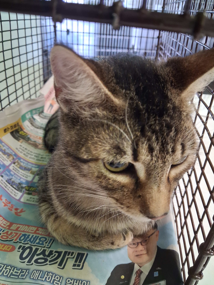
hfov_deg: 51.4
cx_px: 107
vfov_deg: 65.3
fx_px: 223
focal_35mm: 27
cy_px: 142
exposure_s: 1/30
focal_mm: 4
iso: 500
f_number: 1.8
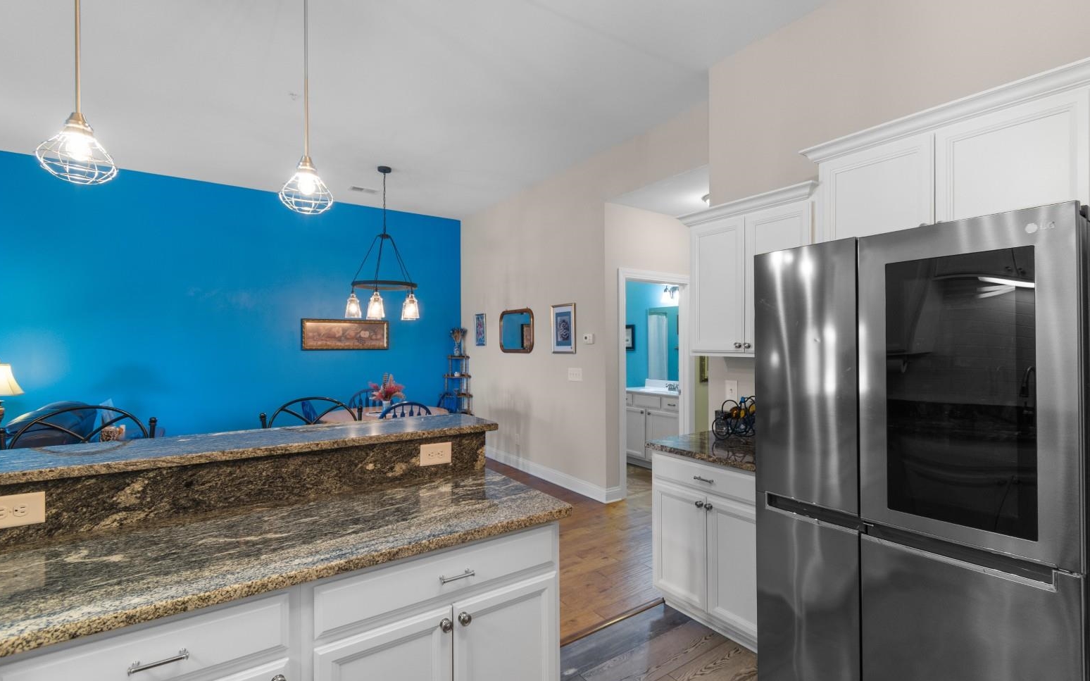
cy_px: 335
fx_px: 475
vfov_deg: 71.2
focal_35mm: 16
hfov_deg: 97.8
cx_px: 562
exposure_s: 1/6
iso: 100
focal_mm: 10
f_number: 4.5
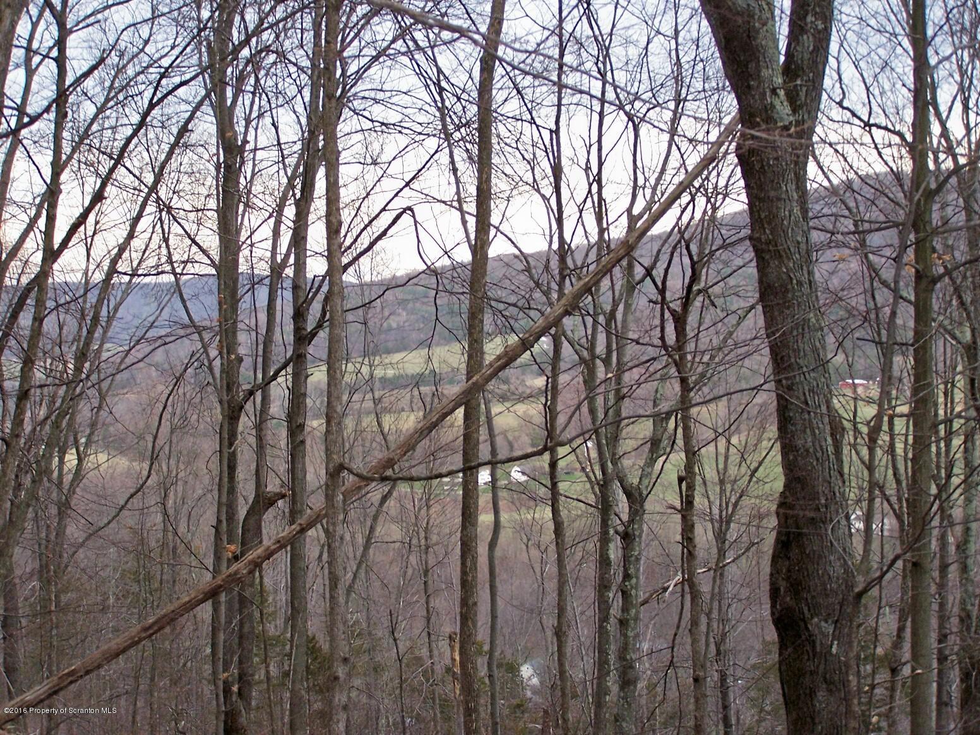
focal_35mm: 67
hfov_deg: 29.0
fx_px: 1897
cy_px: 368
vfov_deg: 21.9
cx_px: 490
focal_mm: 11.1
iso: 140
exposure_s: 1/80
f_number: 3.2
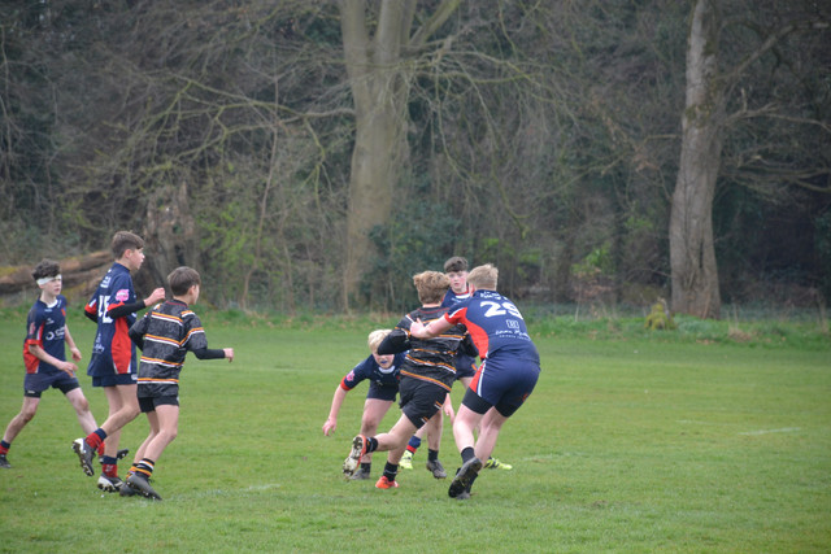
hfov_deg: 9.8
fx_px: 4848
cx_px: 416
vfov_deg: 6.5
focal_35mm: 210
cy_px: 277
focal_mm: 140
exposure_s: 1/500
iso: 640
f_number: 5.6
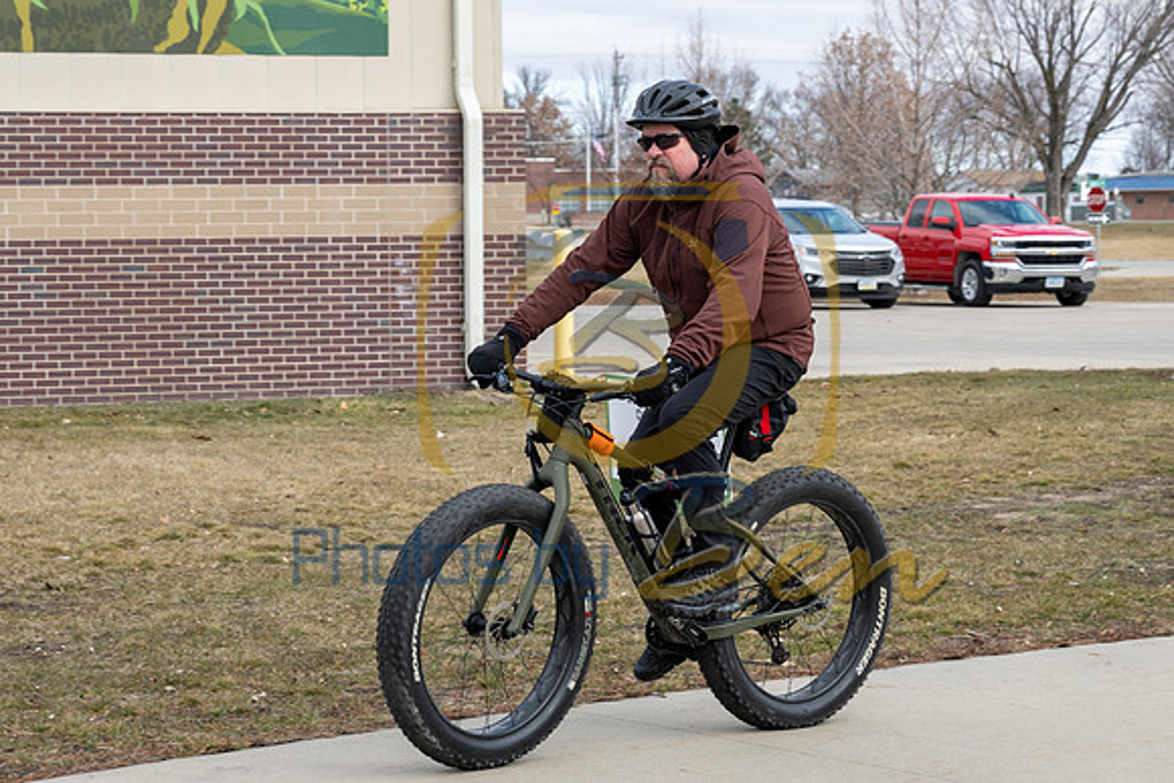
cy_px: 268
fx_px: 3468
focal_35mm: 106
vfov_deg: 12.9
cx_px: 594
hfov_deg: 19.2
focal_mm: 65
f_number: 7.1
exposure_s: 1/320
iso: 250
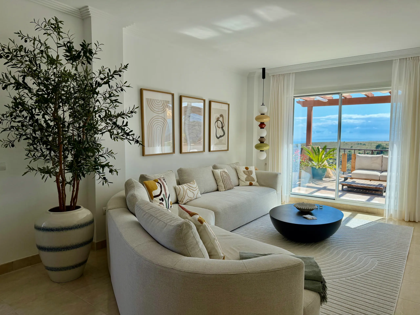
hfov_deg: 71.6
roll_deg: +0.2
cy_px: 158
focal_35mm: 24
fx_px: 291
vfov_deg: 56.8
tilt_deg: -5.5
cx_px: 210
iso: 100
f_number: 1.78
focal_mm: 6.76
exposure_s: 1/1271
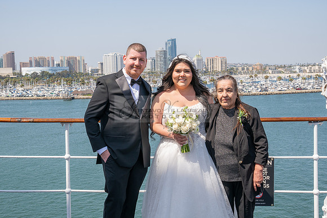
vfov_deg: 26.5
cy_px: 109
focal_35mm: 51
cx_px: 164
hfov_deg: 38.9
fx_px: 463
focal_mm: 51
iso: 200
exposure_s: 1/200
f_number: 11
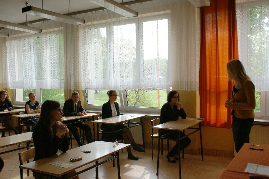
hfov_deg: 53.1
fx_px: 269
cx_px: 134
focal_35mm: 36
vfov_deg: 36.9
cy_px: 90
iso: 100
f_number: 7.1
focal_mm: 24
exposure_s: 1/60
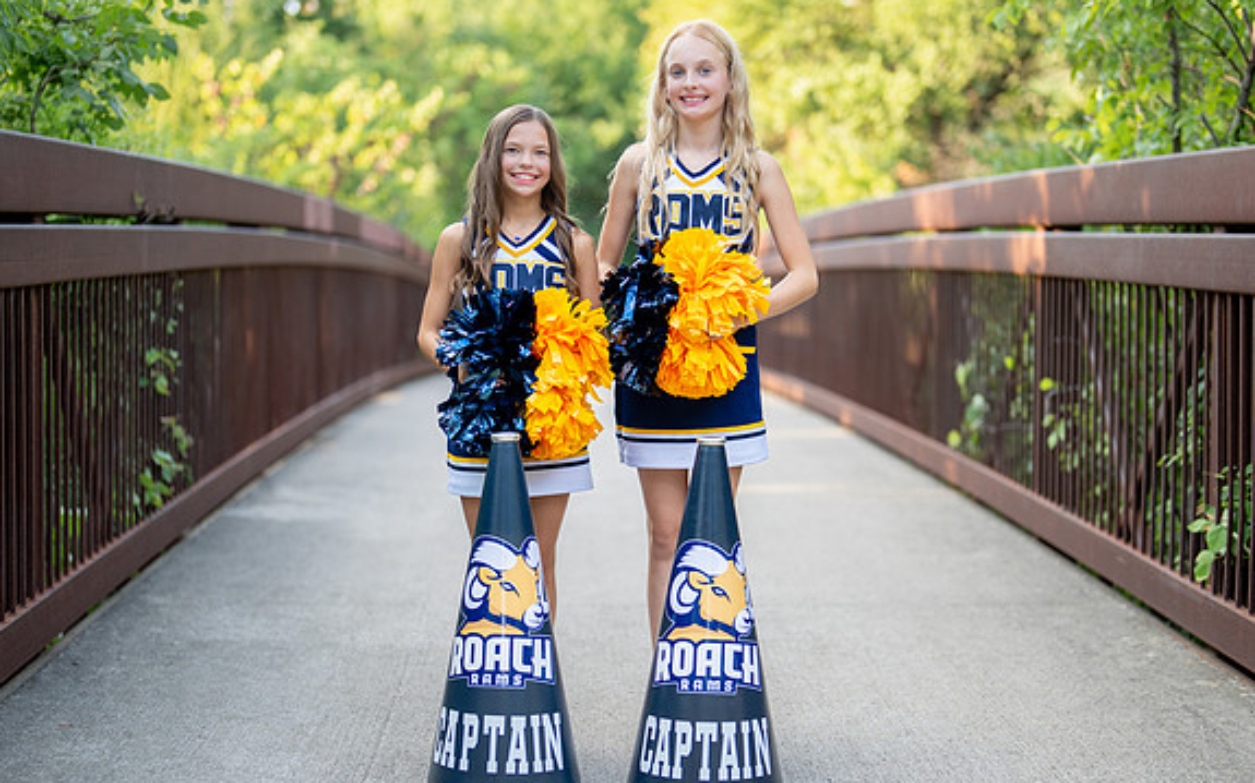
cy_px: 441
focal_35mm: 64
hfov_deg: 32.0
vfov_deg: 20.3
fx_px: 2188
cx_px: 649
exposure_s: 1/500
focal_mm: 50
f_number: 1.2
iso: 100
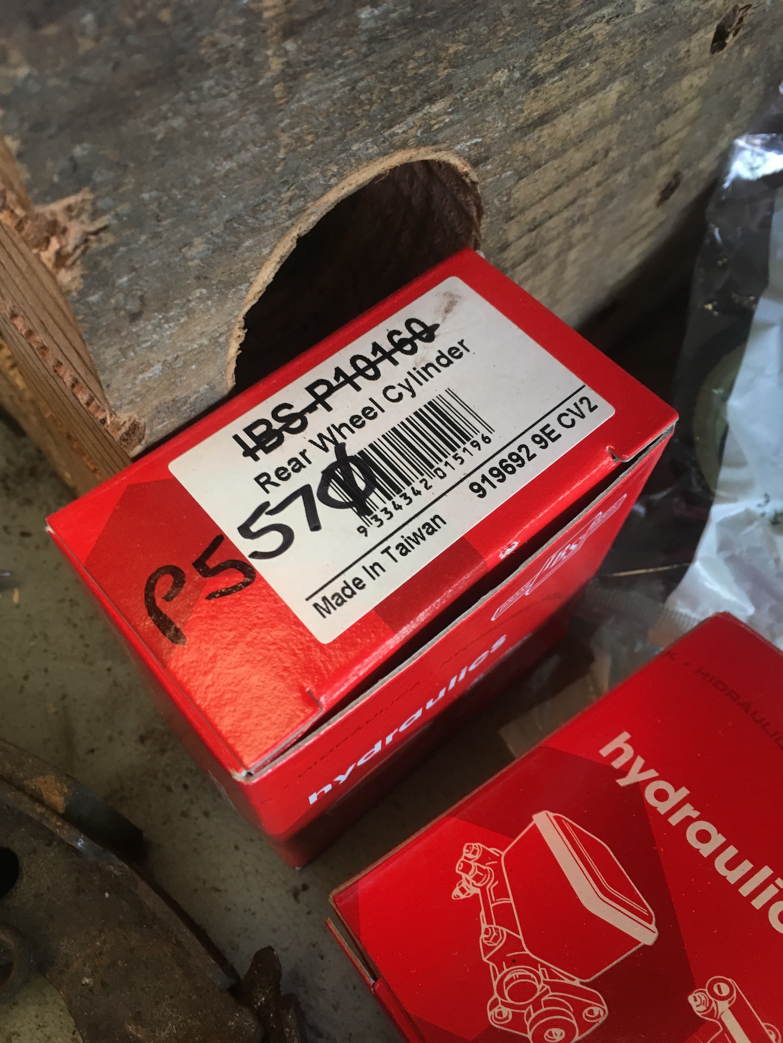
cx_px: 392
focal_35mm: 29
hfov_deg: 48.2
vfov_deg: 61.7
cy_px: 522
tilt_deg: -64.1
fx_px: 875
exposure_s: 1/33
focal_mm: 4.15
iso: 100
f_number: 2.2
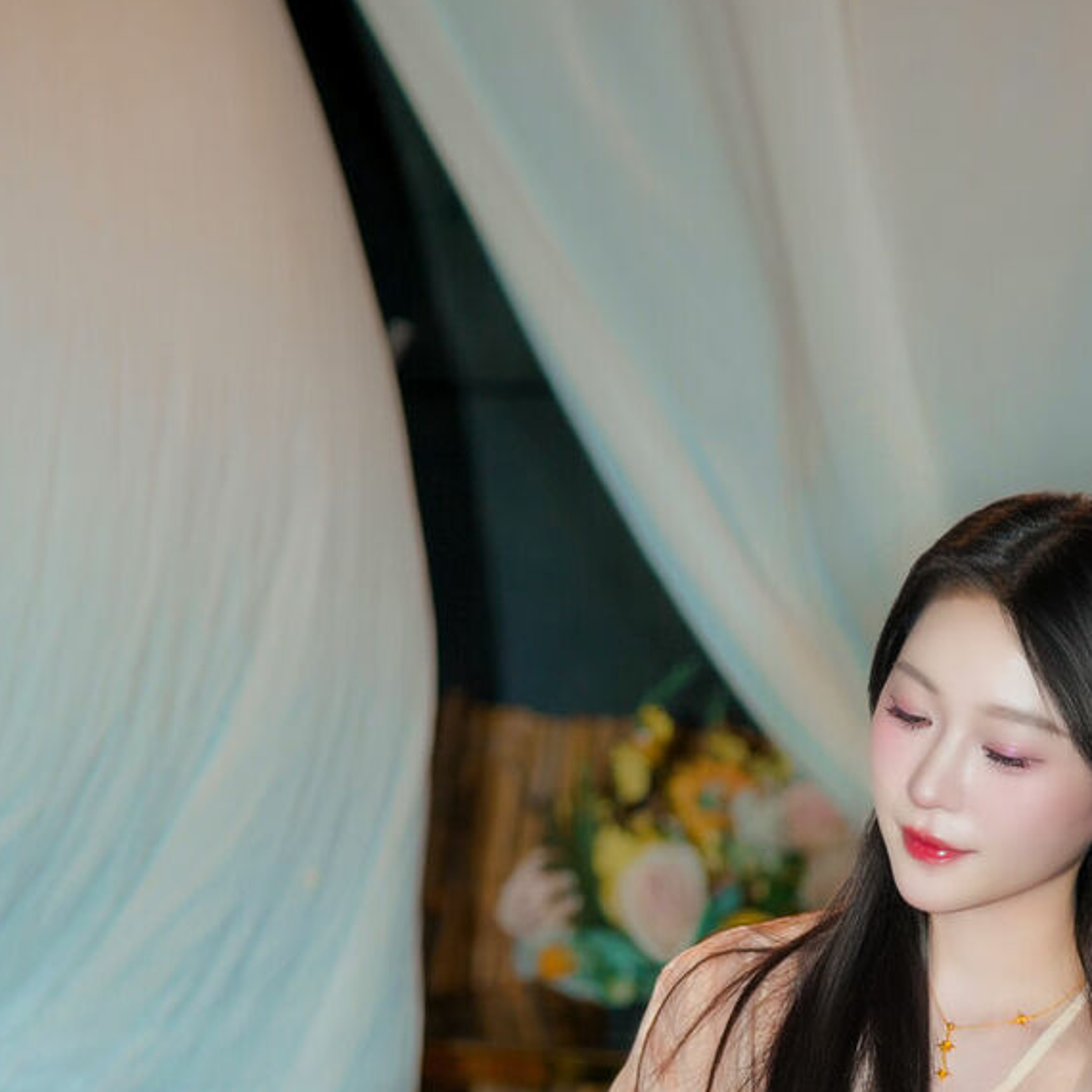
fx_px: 6282
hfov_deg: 9.9
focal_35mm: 176
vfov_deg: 9.9
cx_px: 720
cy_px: 978
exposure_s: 1/80
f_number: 2.8
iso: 500
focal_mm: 75
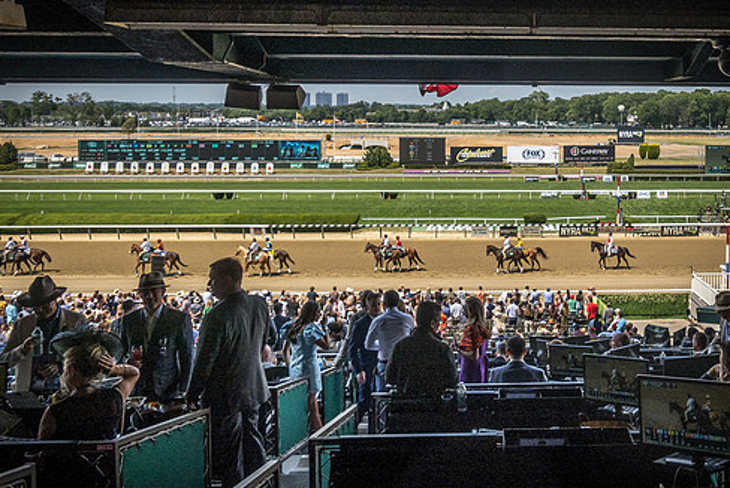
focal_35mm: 39
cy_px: 147
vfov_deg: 33.8
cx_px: 531
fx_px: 791
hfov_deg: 48.0
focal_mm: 9
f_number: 4.5
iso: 100
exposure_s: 1/800
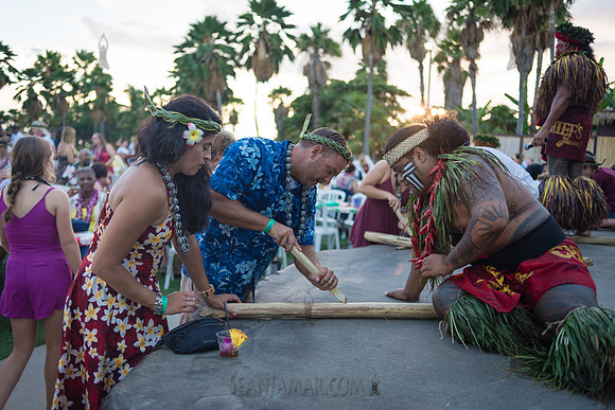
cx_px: 308
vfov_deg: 37.9
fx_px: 598
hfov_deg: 54.4
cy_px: 205
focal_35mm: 35
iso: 400
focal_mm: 35
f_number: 2.5
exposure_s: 1/640
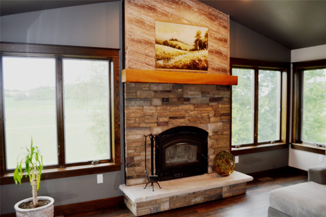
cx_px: 163
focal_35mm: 30
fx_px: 271
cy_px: 108
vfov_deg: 43.5
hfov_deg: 62.0
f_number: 4
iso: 400
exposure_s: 1/80
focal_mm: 20
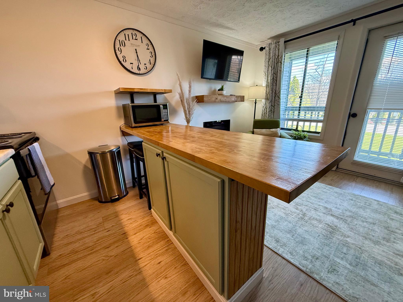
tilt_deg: -15.6
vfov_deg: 85.7
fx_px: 163
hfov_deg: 102.1
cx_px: 202
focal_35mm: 14
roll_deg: +1.8
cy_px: 151
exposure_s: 1/120
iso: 320
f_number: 2.2
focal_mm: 2.22
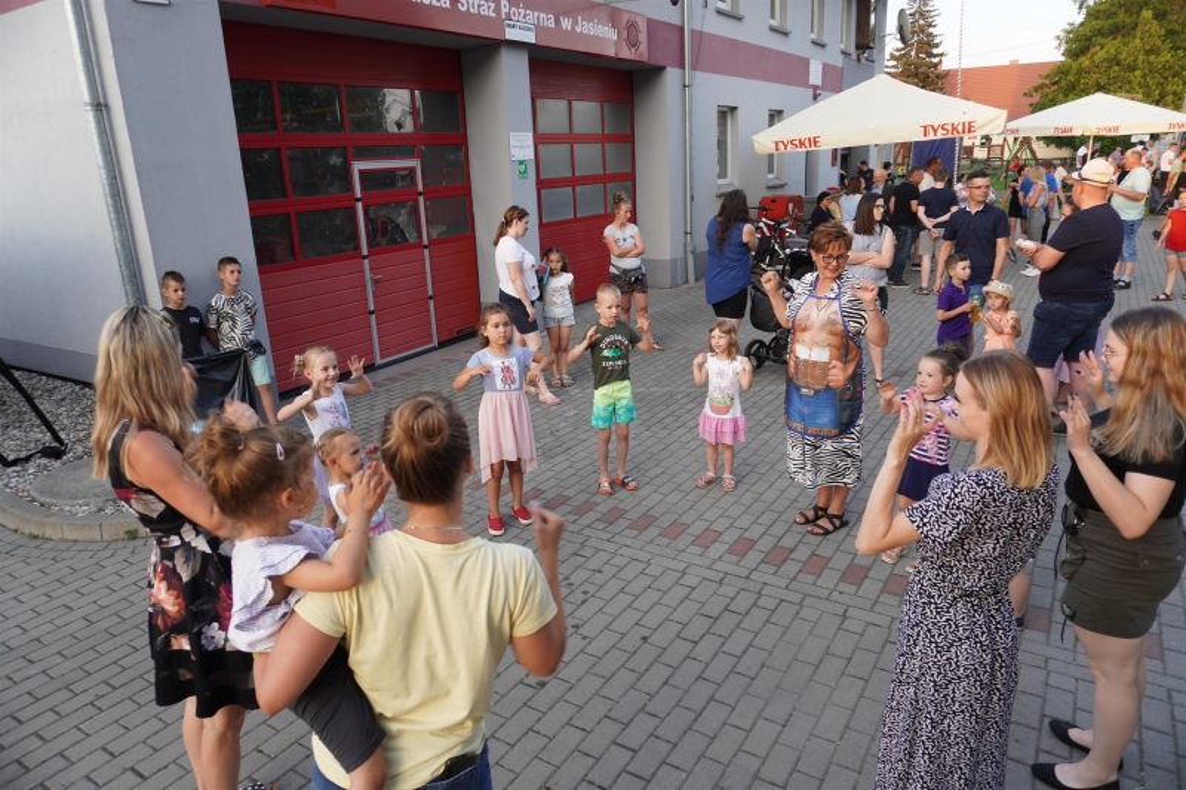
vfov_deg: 53.1
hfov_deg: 73.8
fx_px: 790
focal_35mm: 24
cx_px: 593
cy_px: 395
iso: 125
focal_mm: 16
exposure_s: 1/80
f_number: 3.5
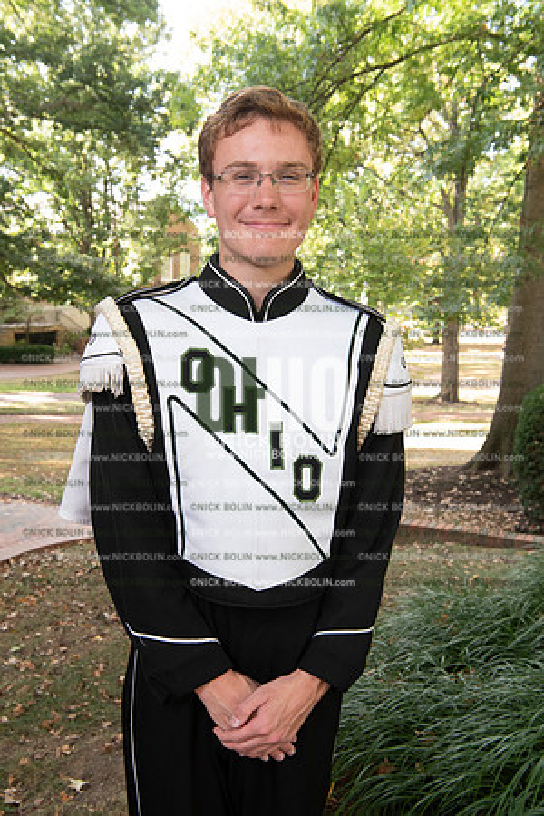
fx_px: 907
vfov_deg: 48.5
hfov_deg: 33.4
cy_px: 408
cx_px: 272
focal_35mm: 40
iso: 800
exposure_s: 1/100
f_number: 8
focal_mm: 40
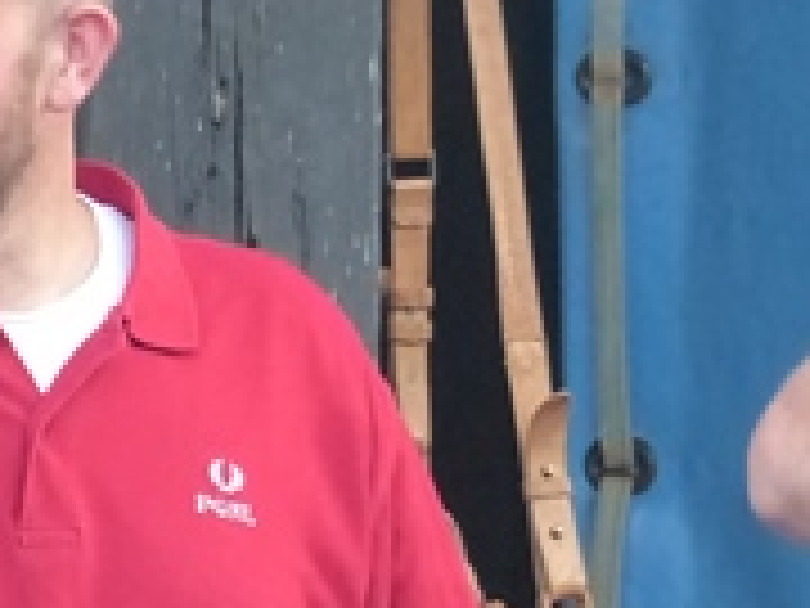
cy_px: 529
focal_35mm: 861
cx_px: 207
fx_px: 20147
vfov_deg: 1.7
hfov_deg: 2.3
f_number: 2.8
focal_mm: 39.8
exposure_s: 1/80
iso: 800
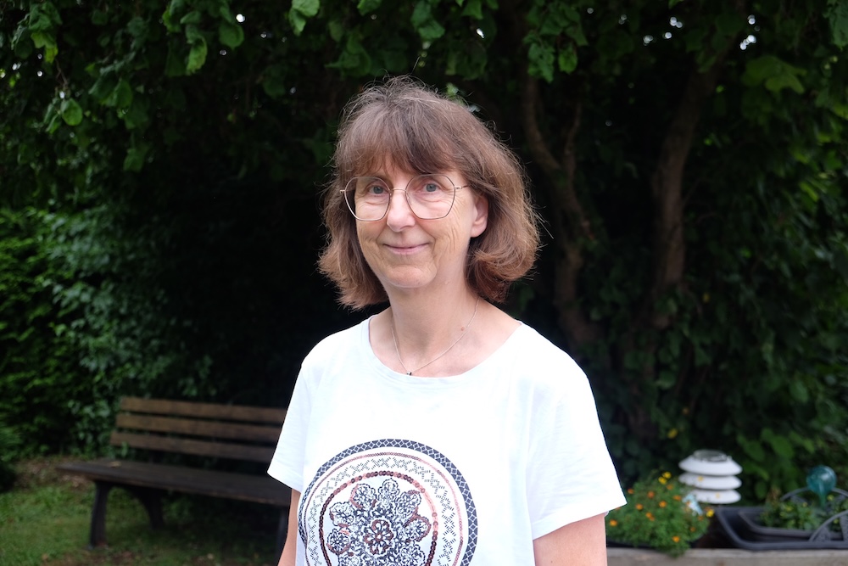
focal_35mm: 42
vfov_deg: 31.9
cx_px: 424
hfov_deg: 46.4
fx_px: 989
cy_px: 283
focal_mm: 27.7
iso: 200
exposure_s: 1/140
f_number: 3.2
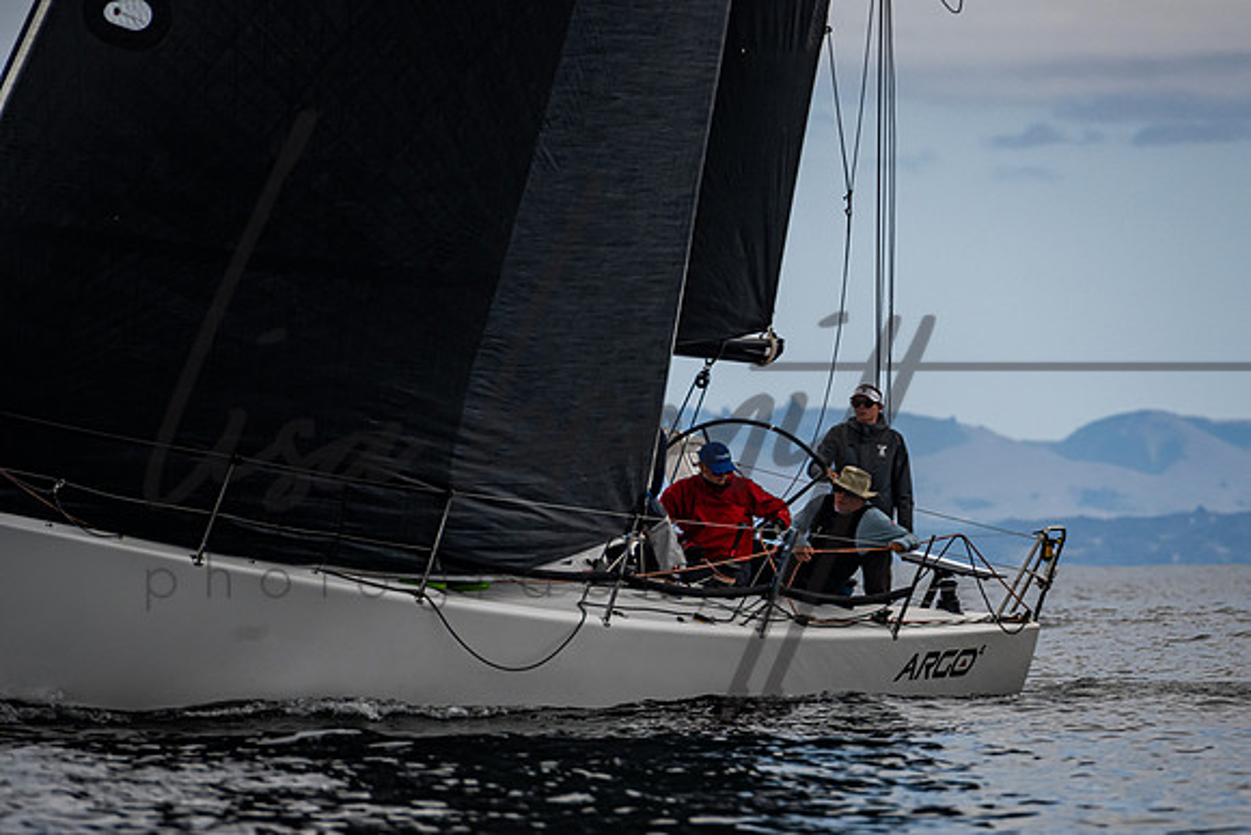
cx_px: 848
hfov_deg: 3.8
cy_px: 437
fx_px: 18848
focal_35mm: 542
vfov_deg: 2.5
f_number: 8
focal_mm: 400
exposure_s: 1/2500
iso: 640
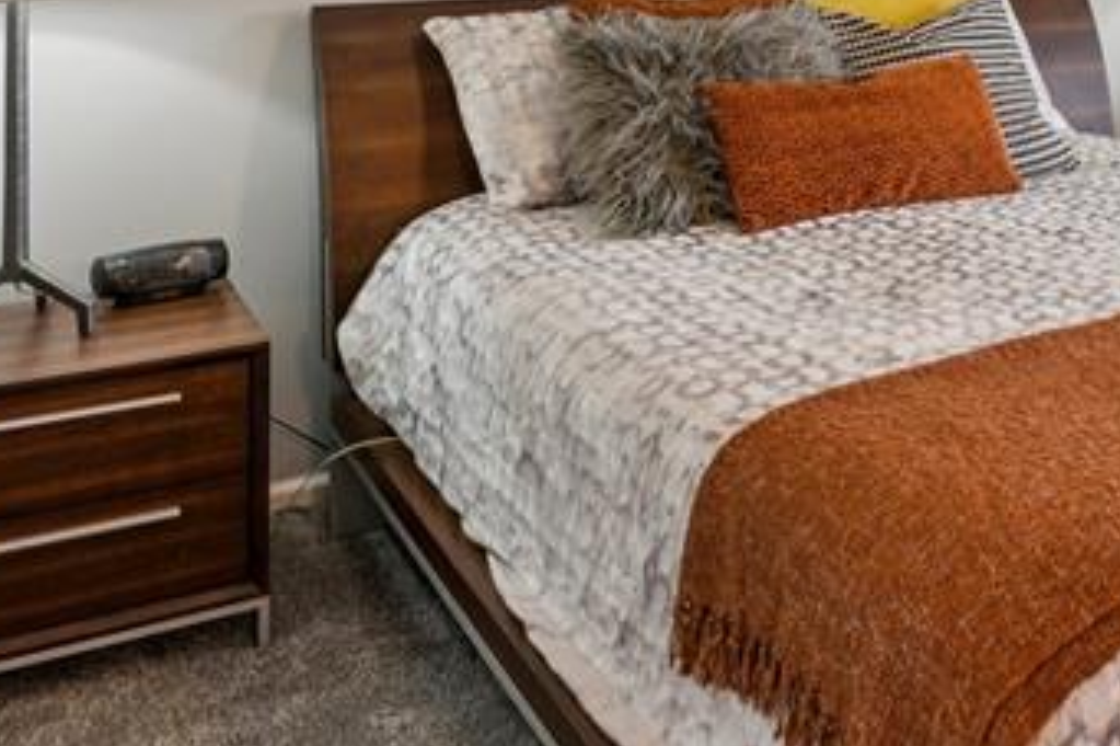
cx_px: 1163
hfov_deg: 34.9
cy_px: -72
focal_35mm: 51
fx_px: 1576
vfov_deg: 24.8
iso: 200
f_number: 13
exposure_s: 1/2.5
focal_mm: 16.9
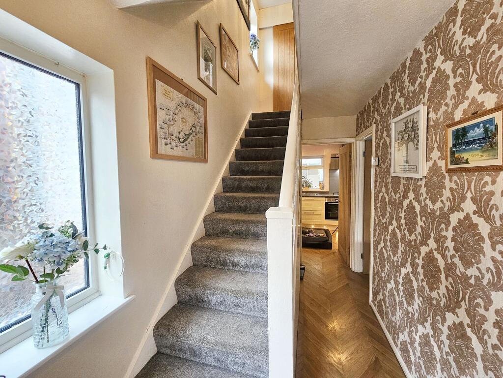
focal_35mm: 13
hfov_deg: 106.2
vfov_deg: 89.9
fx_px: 189
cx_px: 252
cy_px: 189
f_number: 2.2
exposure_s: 1/71
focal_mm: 2.2
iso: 250
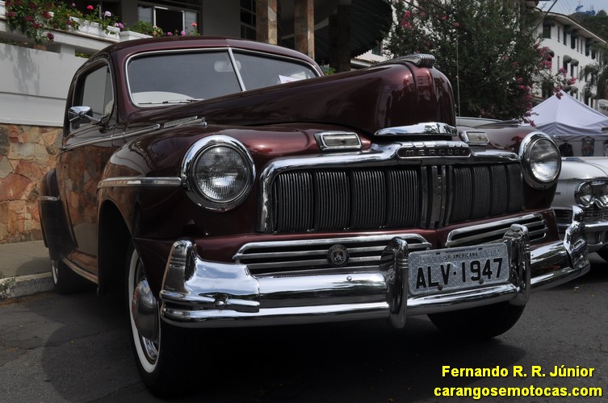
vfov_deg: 34.1
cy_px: 202
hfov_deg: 49.6
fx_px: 658
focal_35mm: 39
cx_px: 304
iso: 200
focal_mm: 26
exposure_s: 1/500
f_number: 11
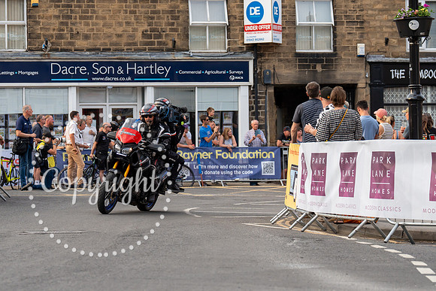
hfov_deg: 15.5
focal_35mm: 132
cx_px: 136
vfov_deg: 10.4
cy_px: 111
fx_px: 1603
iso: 500
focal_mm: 94
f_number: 4.5
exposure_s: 1/1000
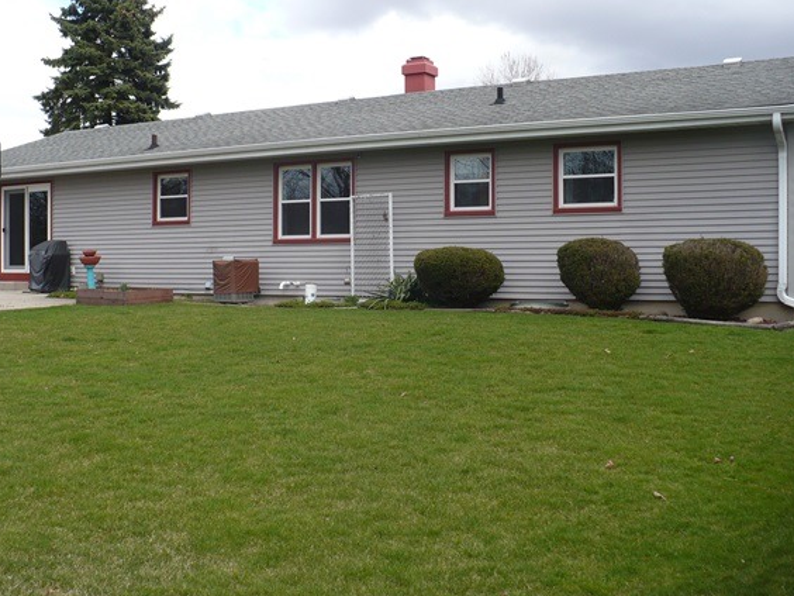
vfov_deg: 34.3
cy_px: 269
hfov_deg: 44.7
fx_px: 963
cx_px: 360
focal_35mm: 42
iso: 100
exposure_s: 1/640
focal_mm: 6.1
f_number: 2.8
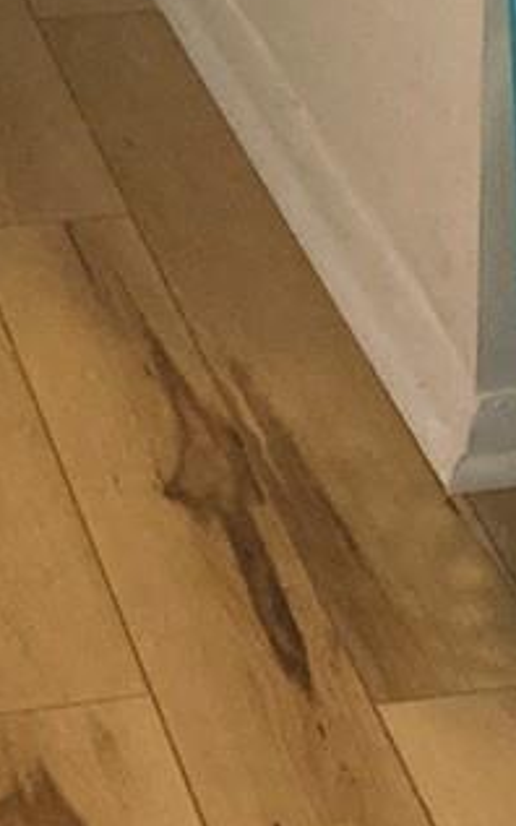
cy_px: -542
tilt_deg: -12.8
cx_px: 769
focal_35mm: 192
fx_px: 4322
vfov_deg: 10.4
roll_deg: -1.8
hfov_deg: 6.7
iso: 250
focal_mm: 3.99
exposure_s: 1/60
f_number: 1.8
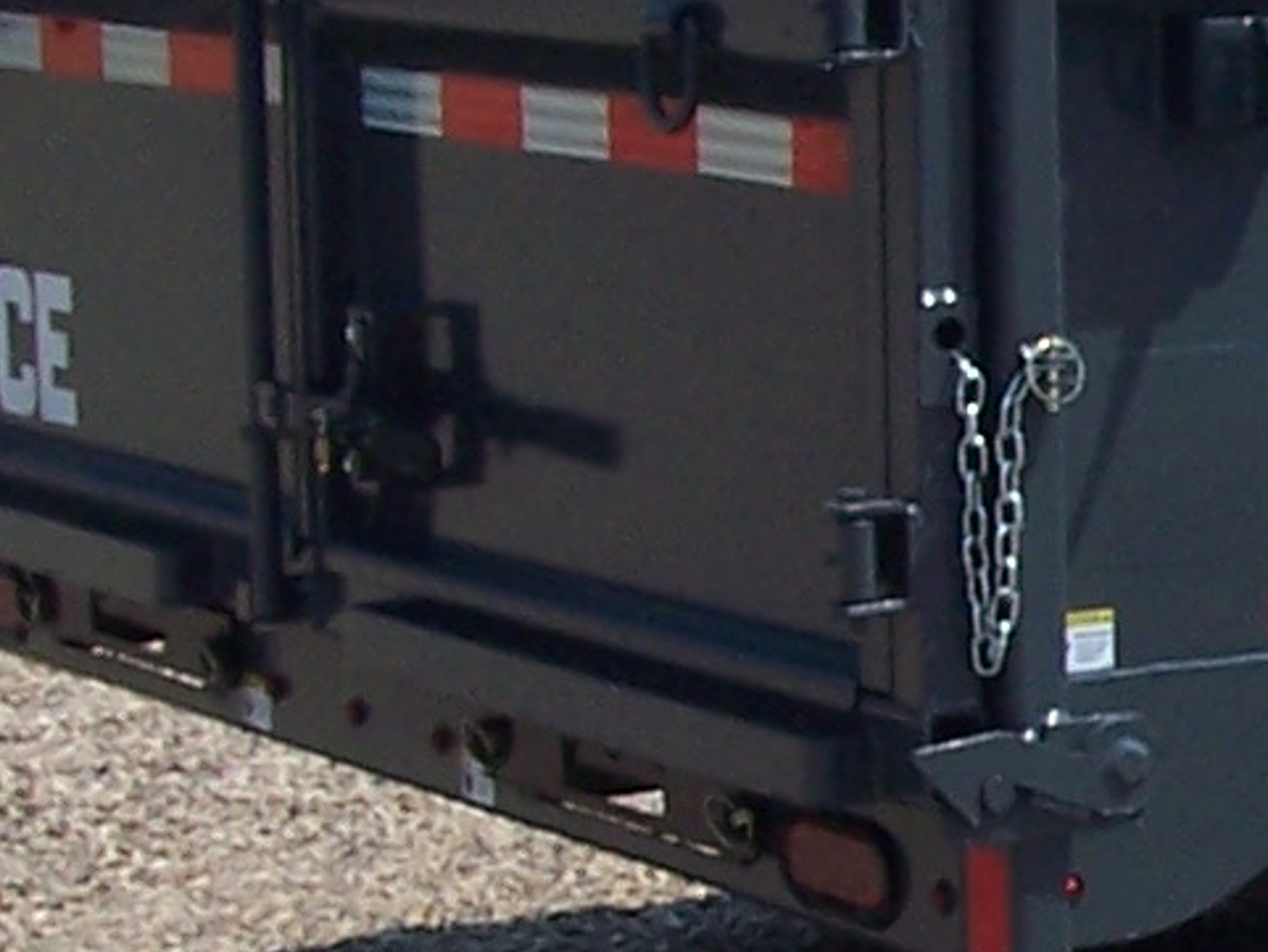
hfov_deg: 10.4
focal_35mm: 182
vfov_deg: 8.1
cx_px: 2038
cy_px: 794
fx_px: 6668
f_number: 5.6
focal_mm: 6.3
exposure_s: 1/500
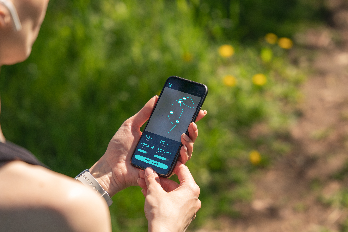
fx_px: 918
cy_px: 140
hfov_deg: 21.4
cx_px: 157
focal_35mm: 95
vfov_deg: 14.4
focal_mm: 70
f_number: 2.8
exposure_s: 1/1000
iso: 100
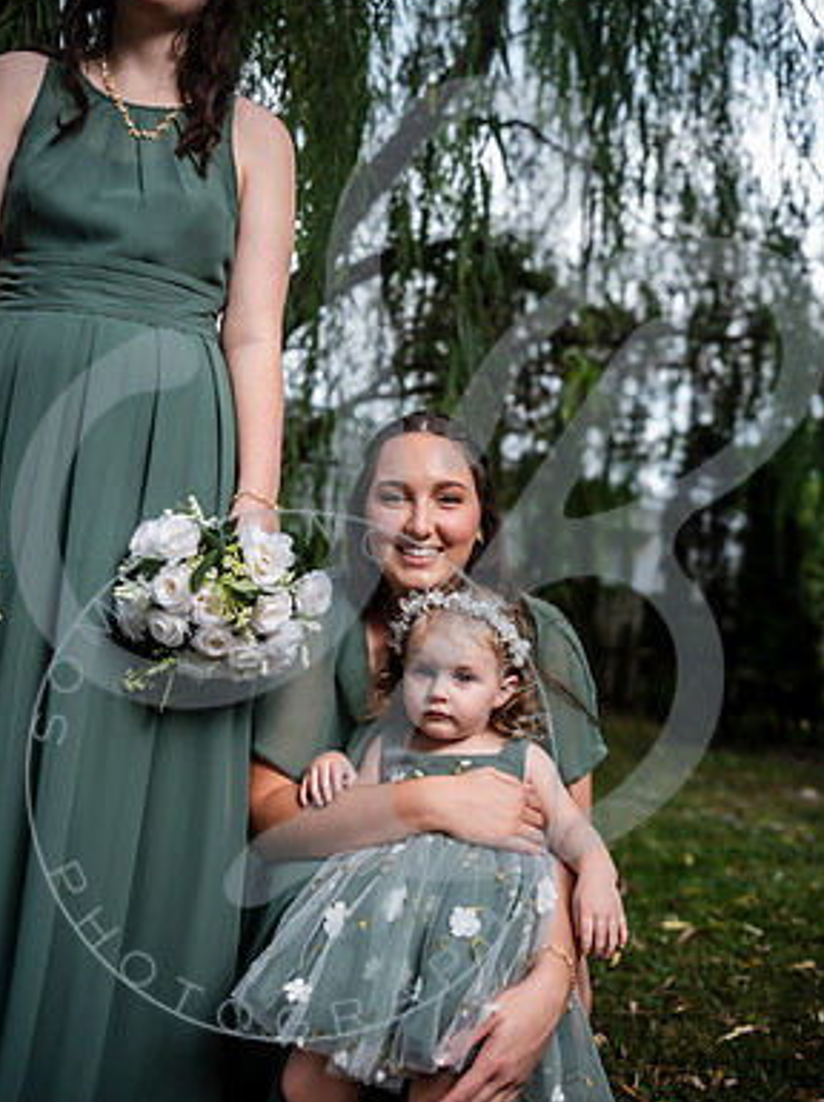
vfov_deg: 65.4
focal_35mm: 27
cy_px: 558
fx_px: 858
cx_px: 421
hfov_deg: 51.3
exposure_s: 1/250
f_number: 2.8
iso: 100
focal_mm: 24
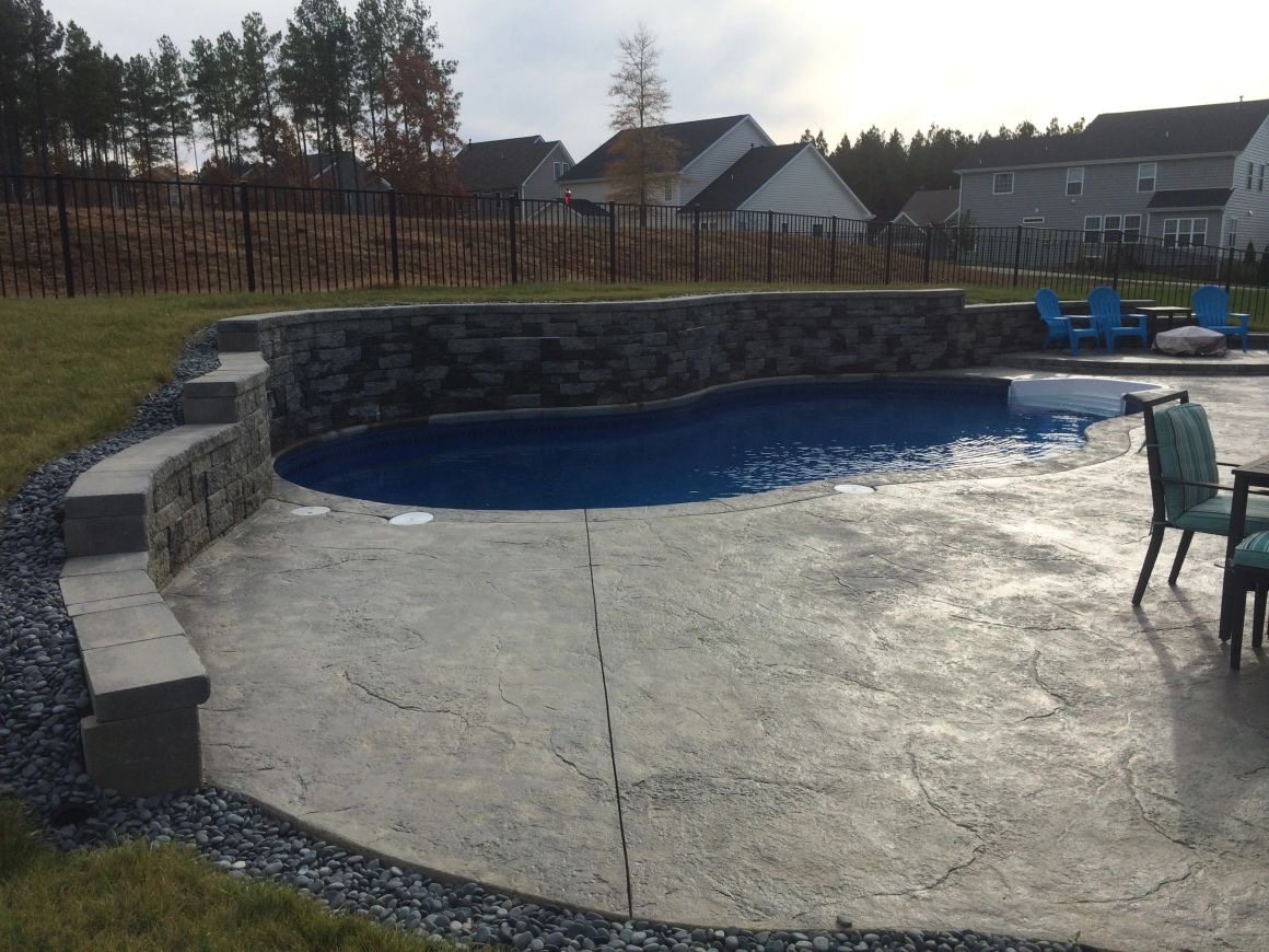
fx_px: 1100
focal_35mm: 30
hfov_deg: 60.0
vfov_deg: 46.8
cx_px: 634
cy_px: 476
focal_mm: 4.12
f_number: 2.2
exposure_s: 1/1786
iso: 40
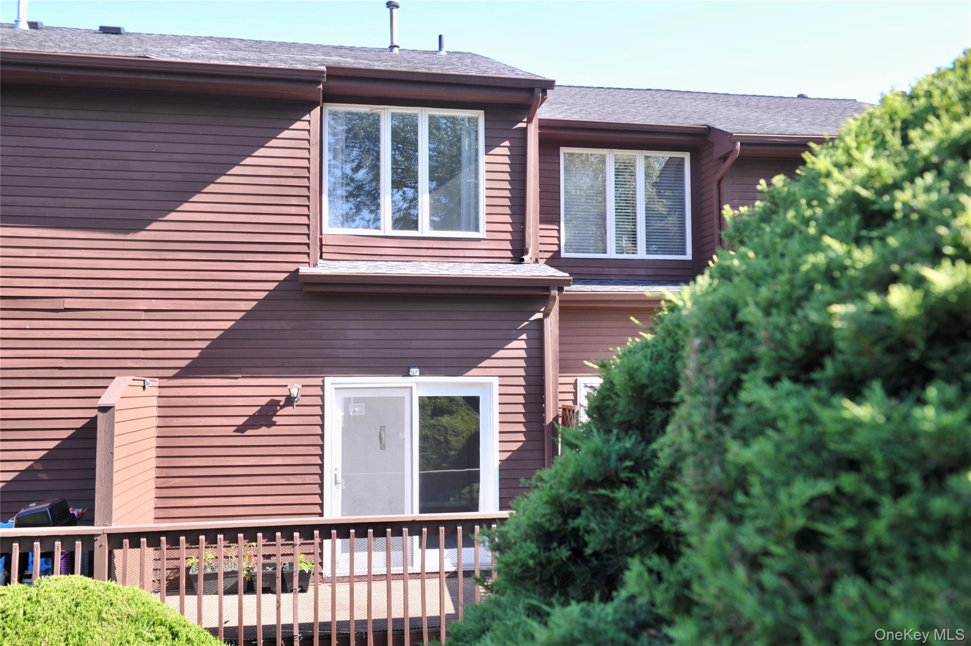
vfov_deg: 38.8
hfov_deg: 55.8
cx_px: 486
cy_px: 323
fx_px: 916
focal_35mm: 34
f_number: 5.6
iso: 200
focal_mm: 34
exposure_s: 1/125
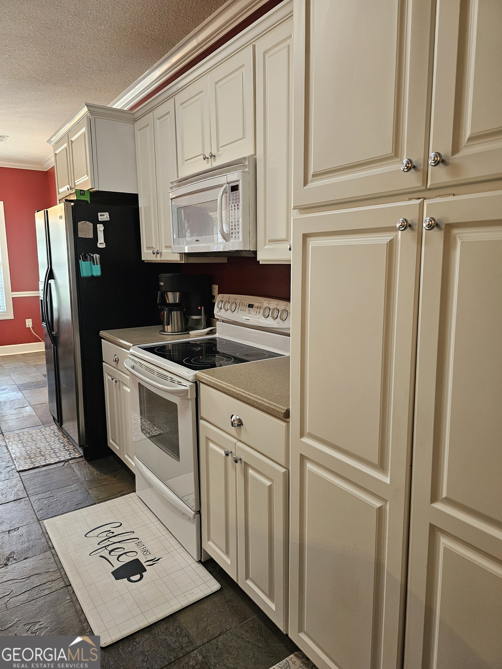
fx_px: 445
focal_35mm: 23
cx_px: 251
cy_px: 334
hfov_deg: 58.9
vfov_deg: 73.9
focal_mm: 6.3
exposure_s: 1/120
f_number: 1.7
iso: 500
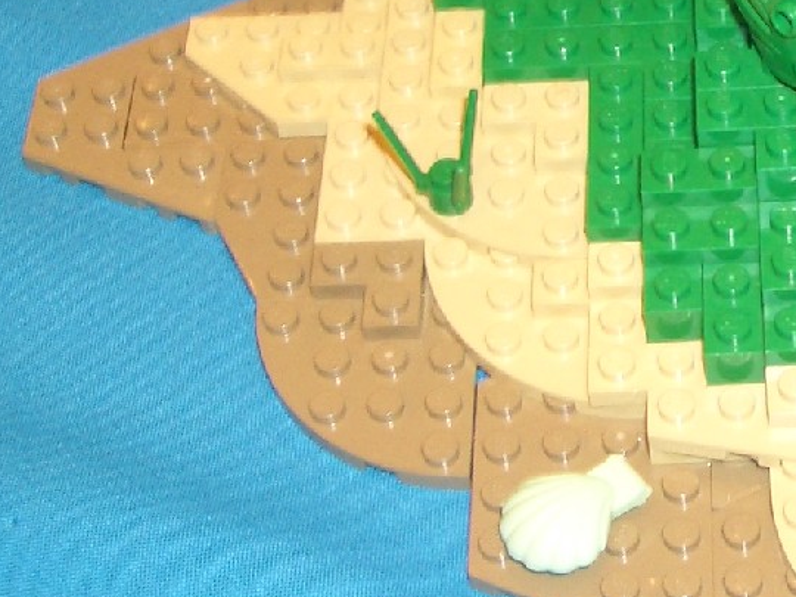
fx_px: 2575
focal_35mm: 112
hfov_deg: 16.9
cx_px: 938
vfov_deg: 13.1
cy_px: 16
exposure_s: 1/60
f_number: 2.6
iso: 100
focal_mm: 5.8
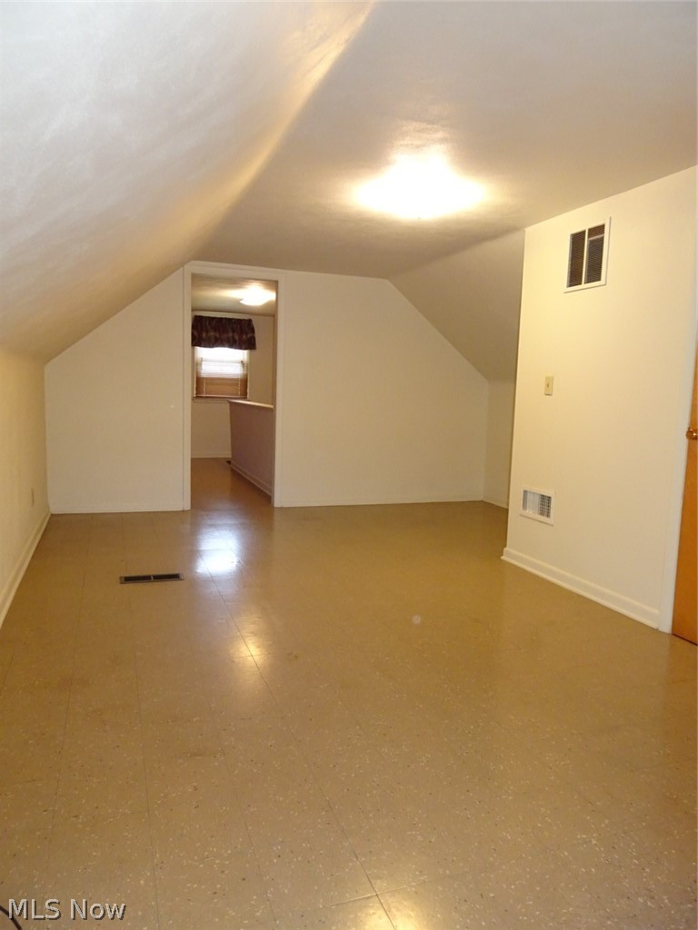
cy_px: 465
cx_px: 349
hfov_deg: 56.8
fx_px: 645
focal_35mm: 24
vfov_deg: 71.6
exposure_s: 1/30
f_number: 3.5
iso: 500
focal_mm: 4.1
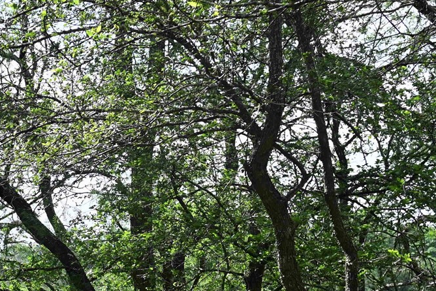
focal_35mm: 104
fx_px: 1260
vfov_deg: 12.9
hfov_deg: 17.9
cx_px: -178
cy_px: 337
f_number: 5.6
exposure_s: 1/800
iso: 320
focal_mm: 32
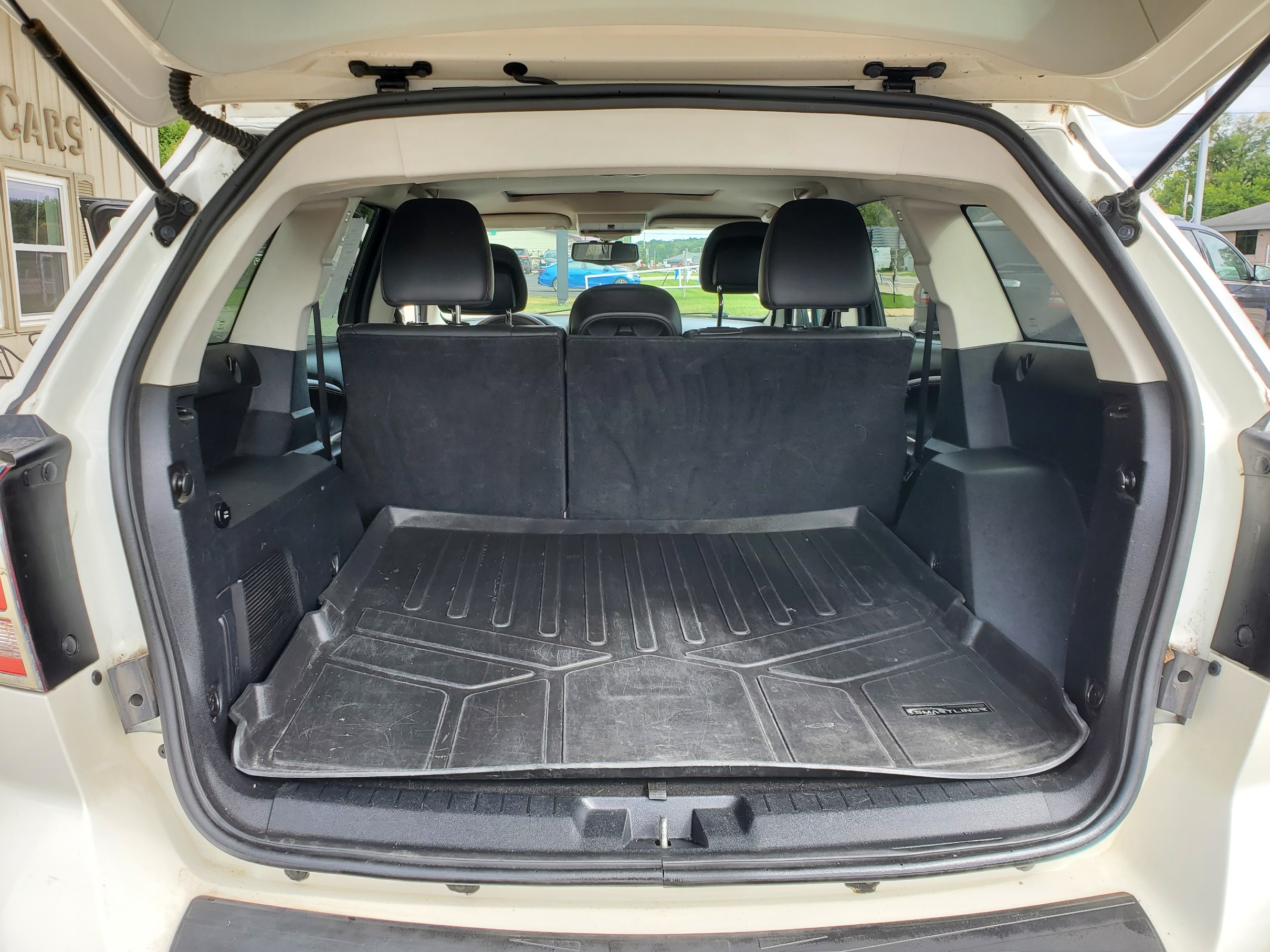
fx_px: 954
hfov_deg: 67.3
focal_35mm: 26
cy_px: 476
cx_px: 635
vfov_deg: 53.1
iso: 50
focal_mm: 4.3
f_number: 2.4
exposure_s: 1/200
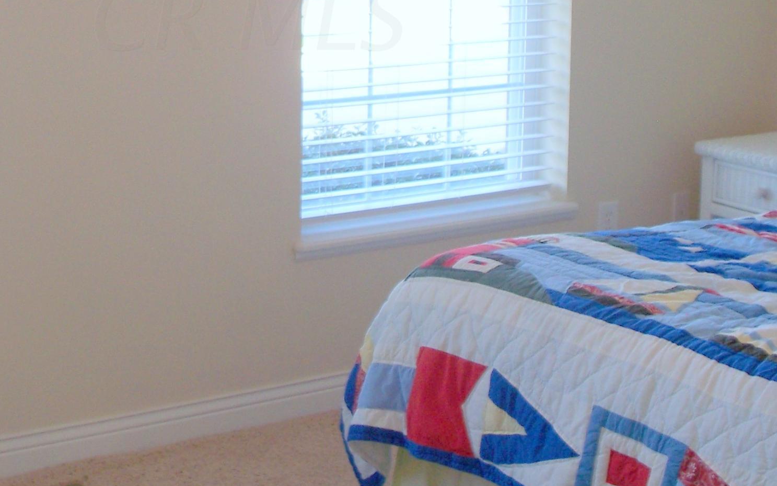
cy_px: 17
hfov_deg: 26.6
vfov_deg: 16.6
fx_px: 1630
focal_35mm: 77
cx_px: 249
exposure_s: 1/60
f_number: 2.8
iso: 80
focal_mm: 7.54
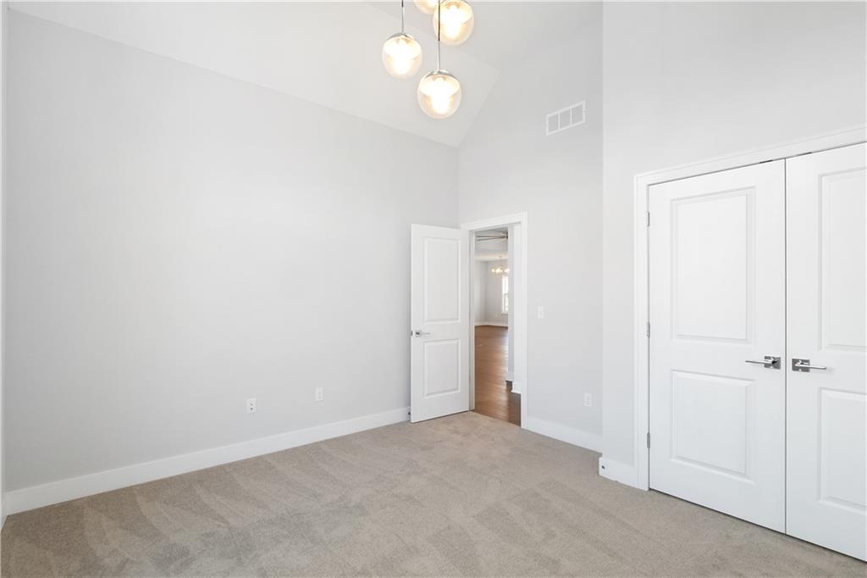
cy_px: 289
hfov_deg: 96.8
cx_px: 434
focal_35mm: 16
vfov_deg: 73.7
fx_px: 385
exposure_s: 1/15
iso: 400
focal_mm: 8
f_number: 6.3
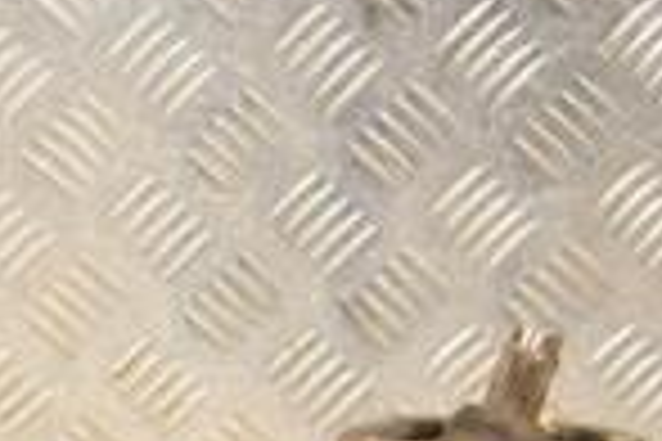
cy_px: 756
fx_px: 3383
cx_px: -284
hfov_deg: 10.8
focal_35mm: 184
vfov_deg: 7.3
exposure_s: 1/200
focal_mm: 30
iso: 800
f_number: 5
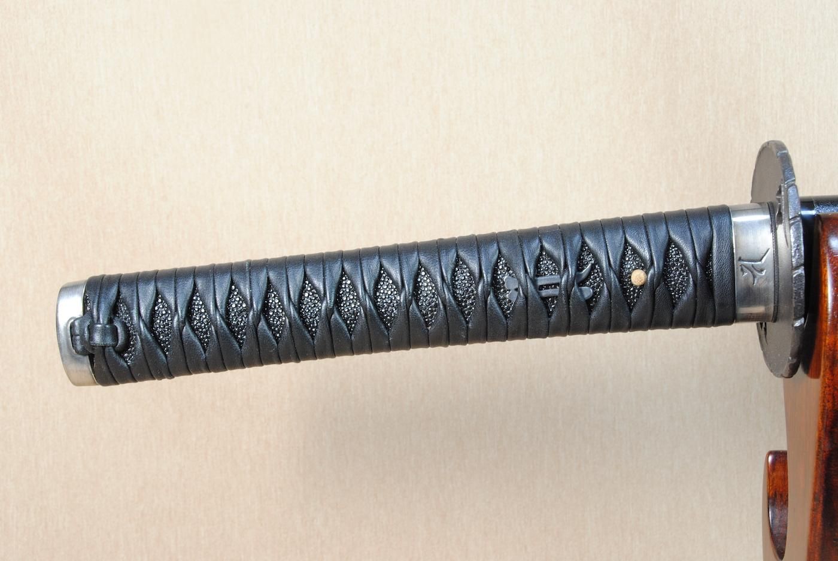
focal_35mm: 57
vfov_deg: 23.8
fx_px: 1328
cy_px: 280
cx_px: 419
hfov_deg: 35.0
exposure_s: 1/2
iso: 400
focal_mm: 38
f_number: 11
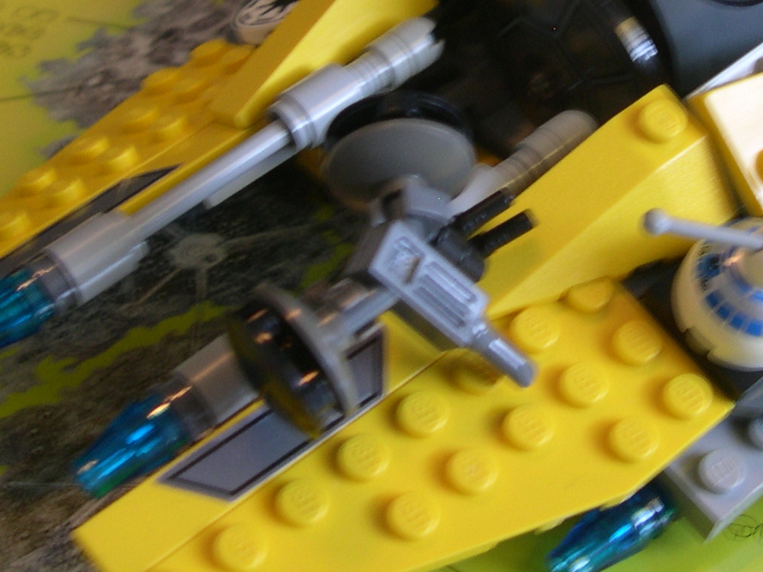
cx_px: 499
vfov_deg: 17.1
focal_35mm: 85
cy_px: 53
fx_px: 1874
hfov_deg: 22.9
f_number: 2.8
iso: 100
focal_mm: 8
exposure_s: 1/6.7
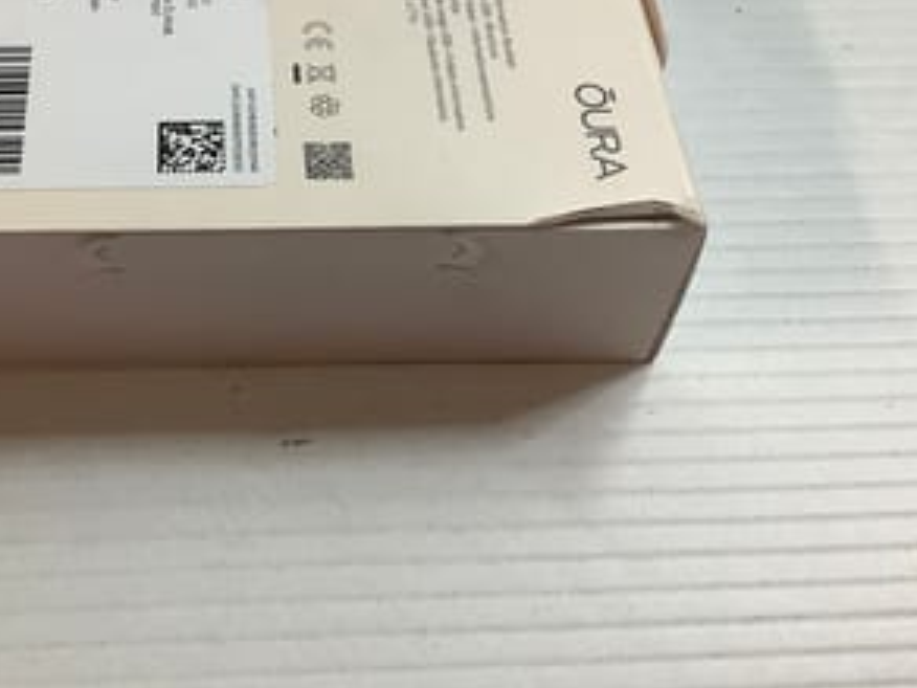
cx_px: 258
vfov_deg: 26.9
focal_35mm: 53
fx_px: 1404
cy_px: 124
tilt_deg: -47.9
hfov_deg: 35.6
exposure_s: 1/50
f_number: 2.4
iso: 100
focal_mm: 3.3
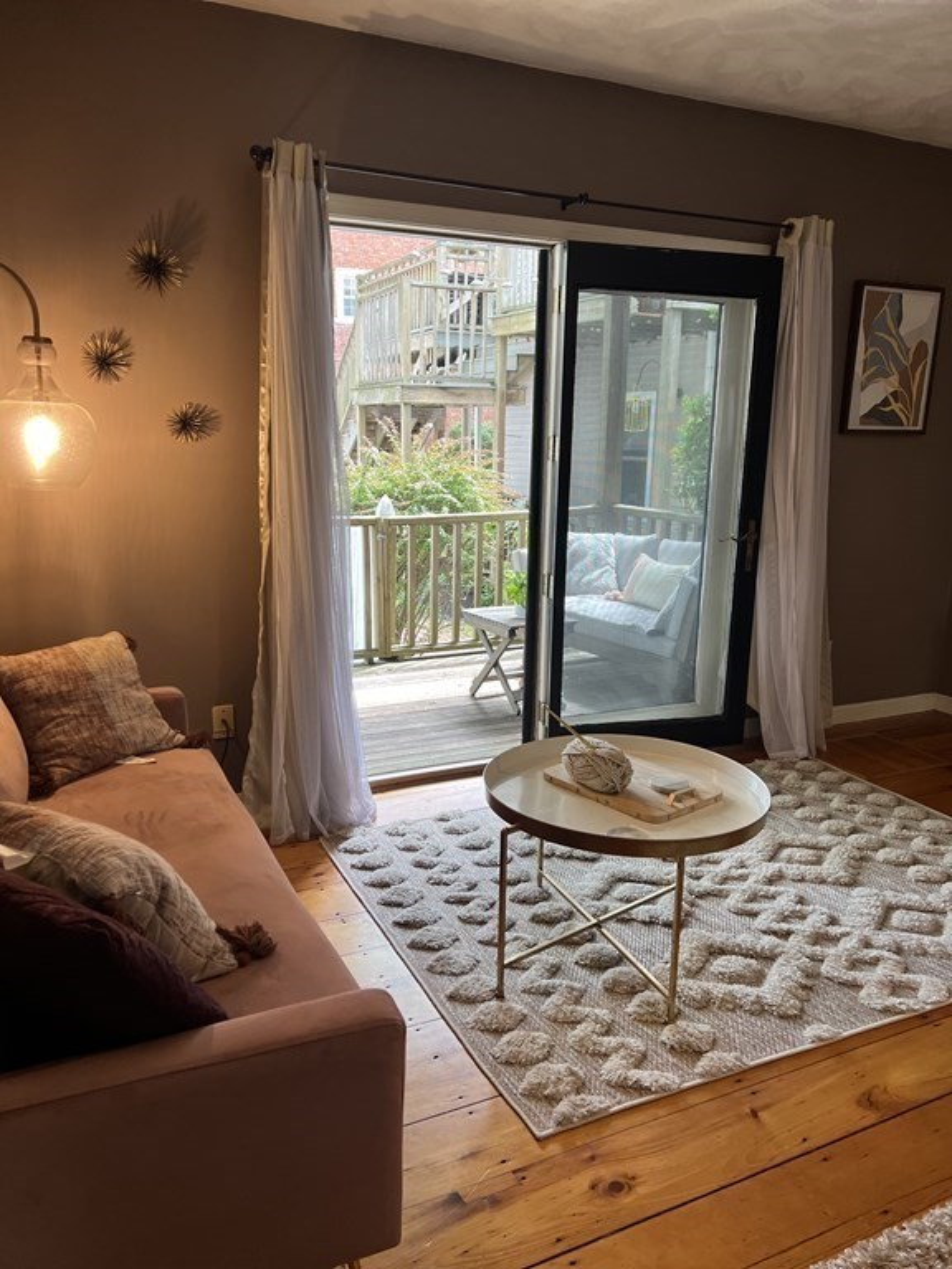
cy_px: 634
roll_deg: -1.1
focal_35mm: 26
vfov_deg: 67.3
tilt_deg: -11.9
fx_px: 953
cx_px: 476
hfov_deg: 53.1
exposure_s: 1/120
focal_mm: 5.7
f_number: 1.5
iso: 125
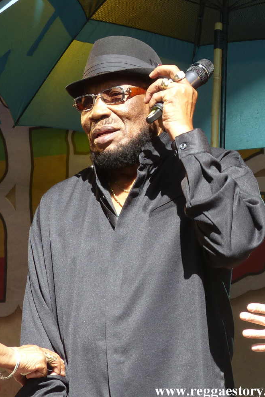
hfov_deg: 13.2
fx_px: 1149
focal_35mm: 104
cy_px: 200
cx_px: 140
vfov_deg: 19.6
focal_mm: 17.8
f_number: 4
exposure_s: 1/250
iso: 100
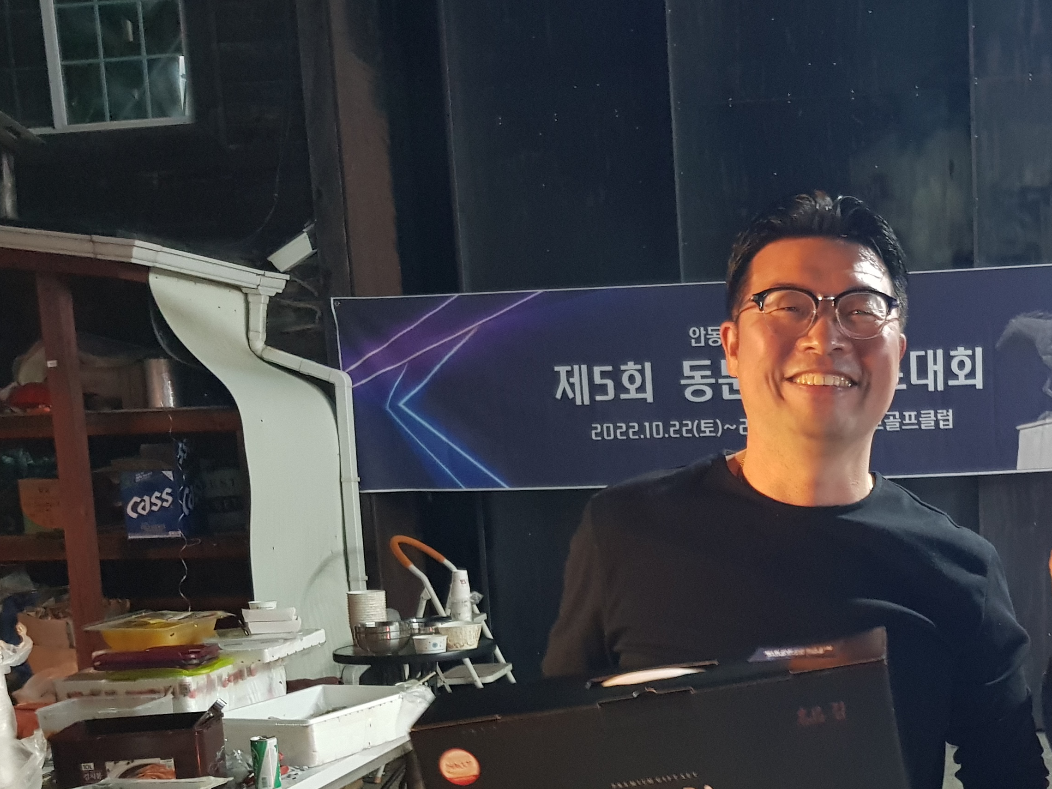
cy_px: 661
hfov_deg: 39.1
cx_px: 892
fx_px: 1398
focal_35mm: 46
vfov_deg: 30.5
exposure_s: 1/10
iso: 400
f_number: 1.7
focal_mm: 4.2
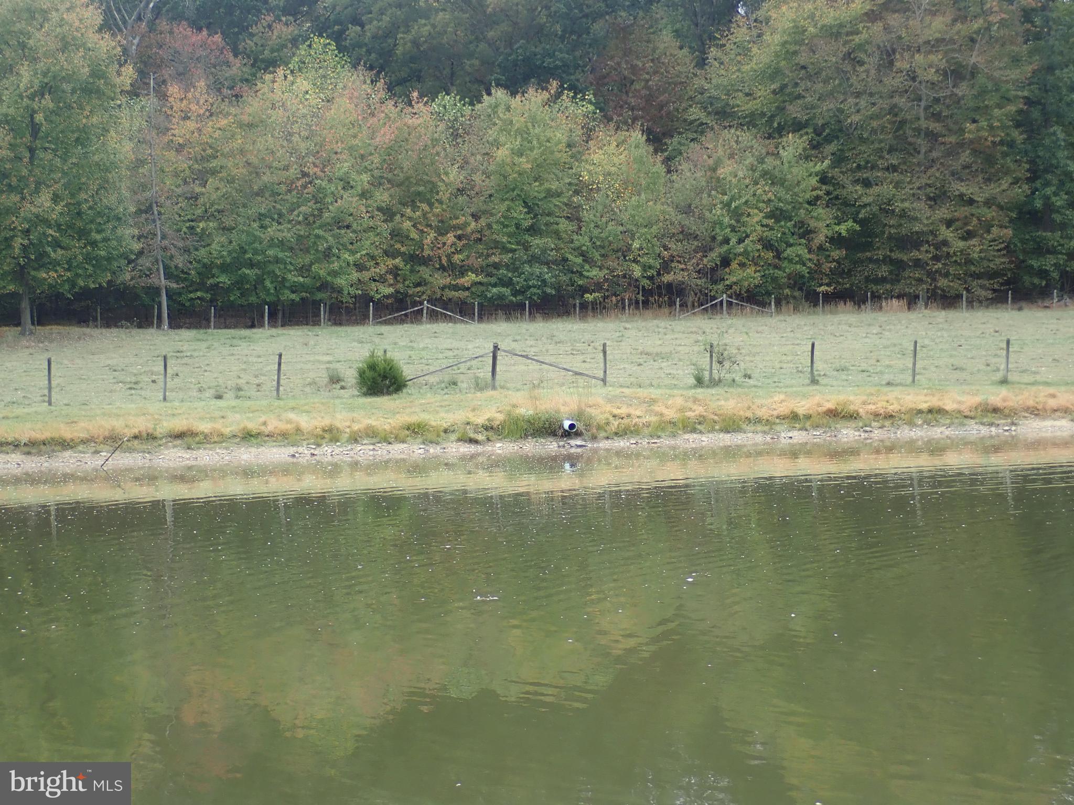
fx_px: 2017
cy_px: 402
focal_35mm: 65
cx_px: 537
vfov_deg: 22.6
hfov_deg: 29.8
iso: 125
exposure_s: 1/125
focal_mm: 11.78
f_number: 3.8
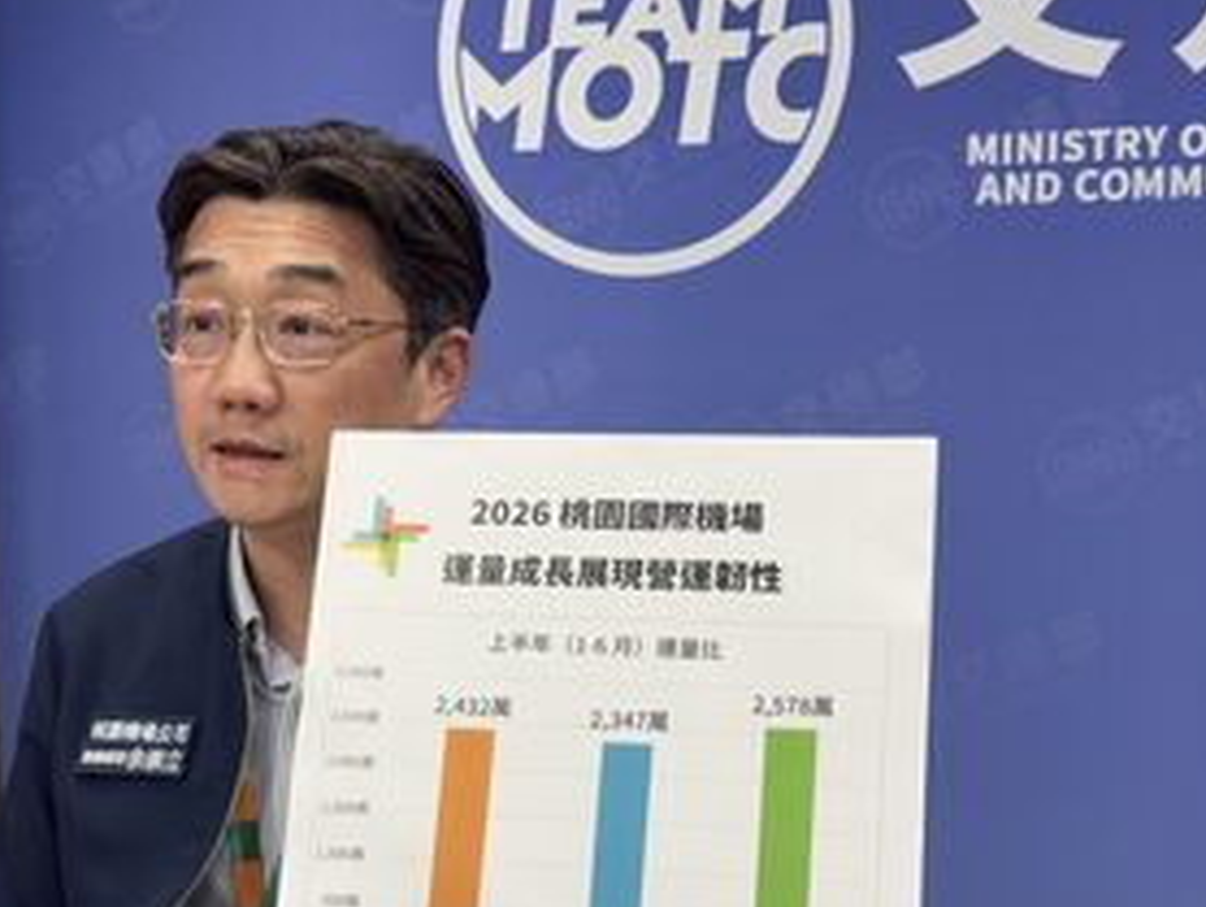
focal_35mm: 69
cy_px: 638
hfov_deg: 28.1
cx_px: 469
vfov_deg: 21.2
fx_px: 2406
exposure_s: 1/120
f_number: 1.78
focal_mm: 6.76
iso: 80
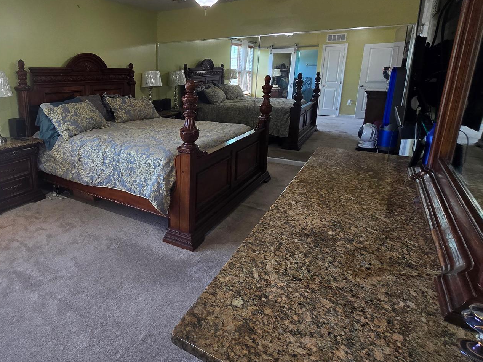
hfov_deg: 75.1
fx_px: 293
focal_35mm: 21
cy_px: 147
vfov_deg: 63.0
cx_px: 141
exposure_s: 1/60
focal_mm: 2.2
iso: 160
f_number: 2.2
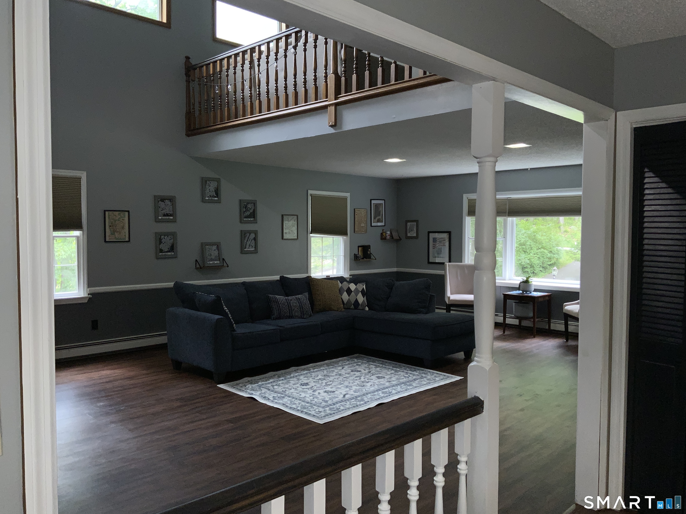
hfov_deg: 61.7
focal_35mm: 29
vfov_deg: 48.2
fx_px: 575
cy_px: 257
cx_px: 343
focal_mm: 3
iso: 32
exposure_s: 1/50
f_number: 1.8
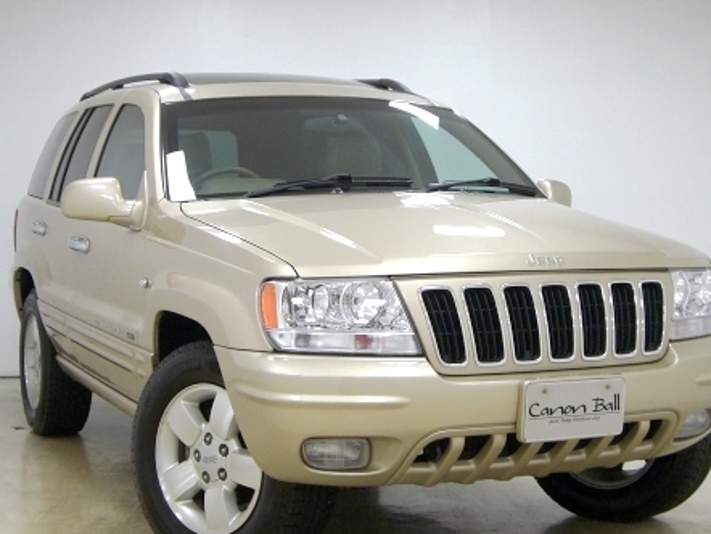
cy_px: 280
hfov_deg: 28.5
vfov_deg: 21.6
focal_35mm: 68
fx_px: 1397
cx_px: 378
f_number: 3
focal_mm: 7.6
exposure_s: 1/30
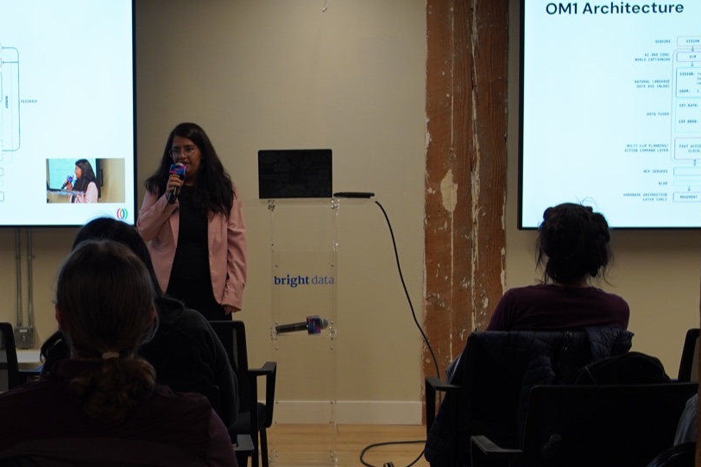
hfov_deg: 28.8
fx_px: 1323
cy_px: 278
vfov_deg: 20.0
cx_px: 113
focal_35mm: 68
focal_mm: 23
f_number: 4
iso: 320
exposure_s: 1/60
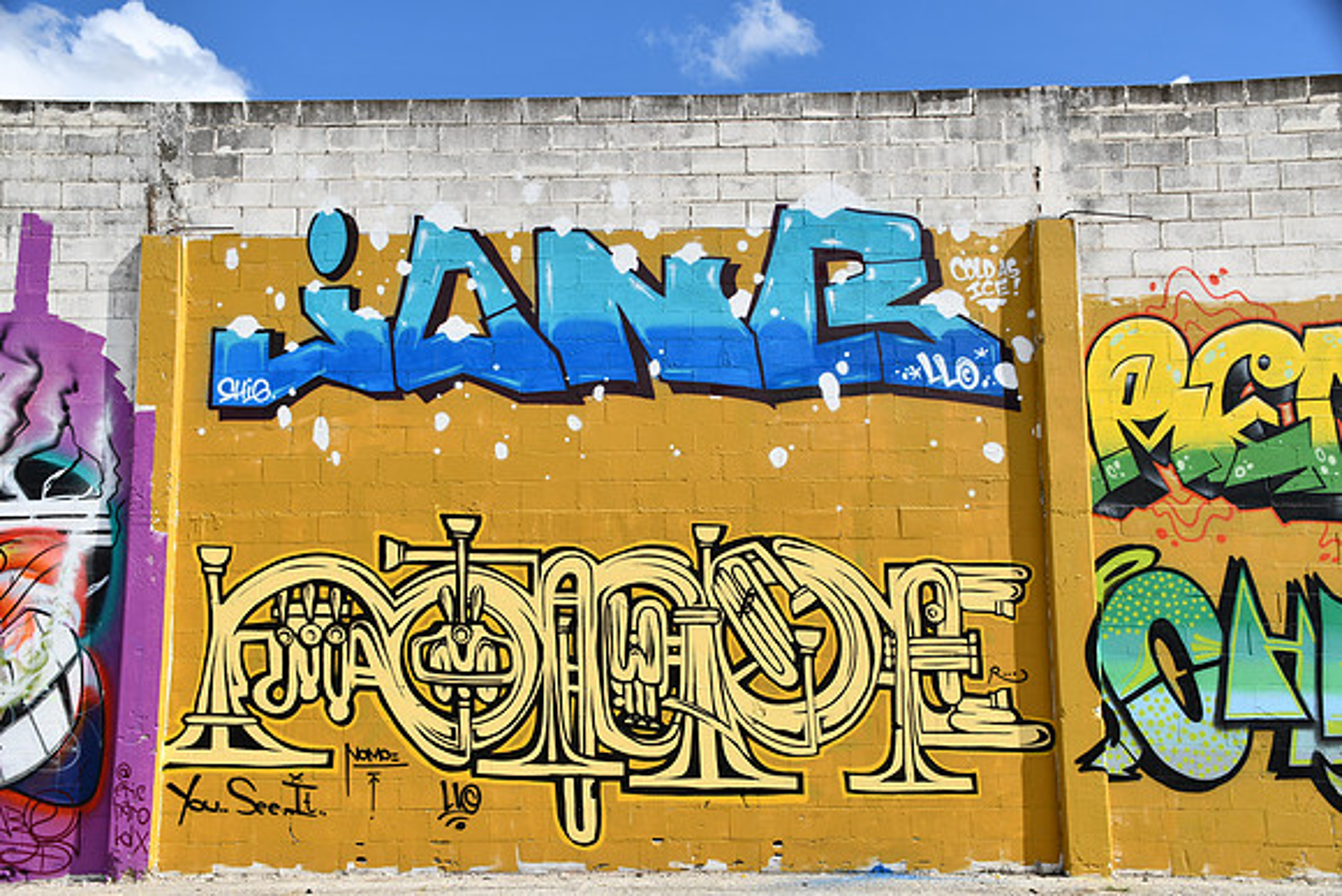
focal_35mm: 39
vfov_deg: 34.2
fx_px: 1454
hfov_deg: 49.5
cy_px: 448
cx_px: 671
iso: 100
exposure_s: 1/320
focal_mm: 26
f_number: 9
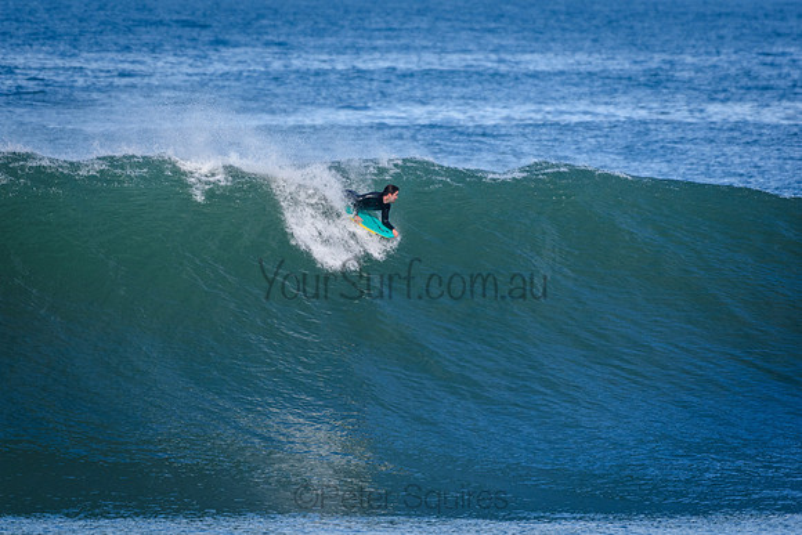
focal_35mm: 615
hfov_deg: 3.4
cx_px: 401
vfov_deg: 2.2
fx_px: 13703
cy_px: 268
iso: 560
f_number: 5.6
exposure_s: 1/2000
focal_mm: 410
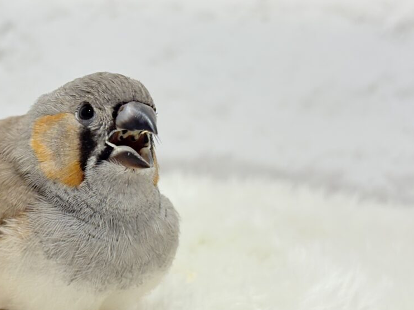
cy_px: 150
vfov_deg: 17.6
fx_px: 1004
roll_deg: -1.6
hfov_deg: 23.1
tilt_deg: -8.9
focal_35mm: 84
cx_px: 114
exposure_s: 1/100
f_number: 1.6
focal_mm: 5.96
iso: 80
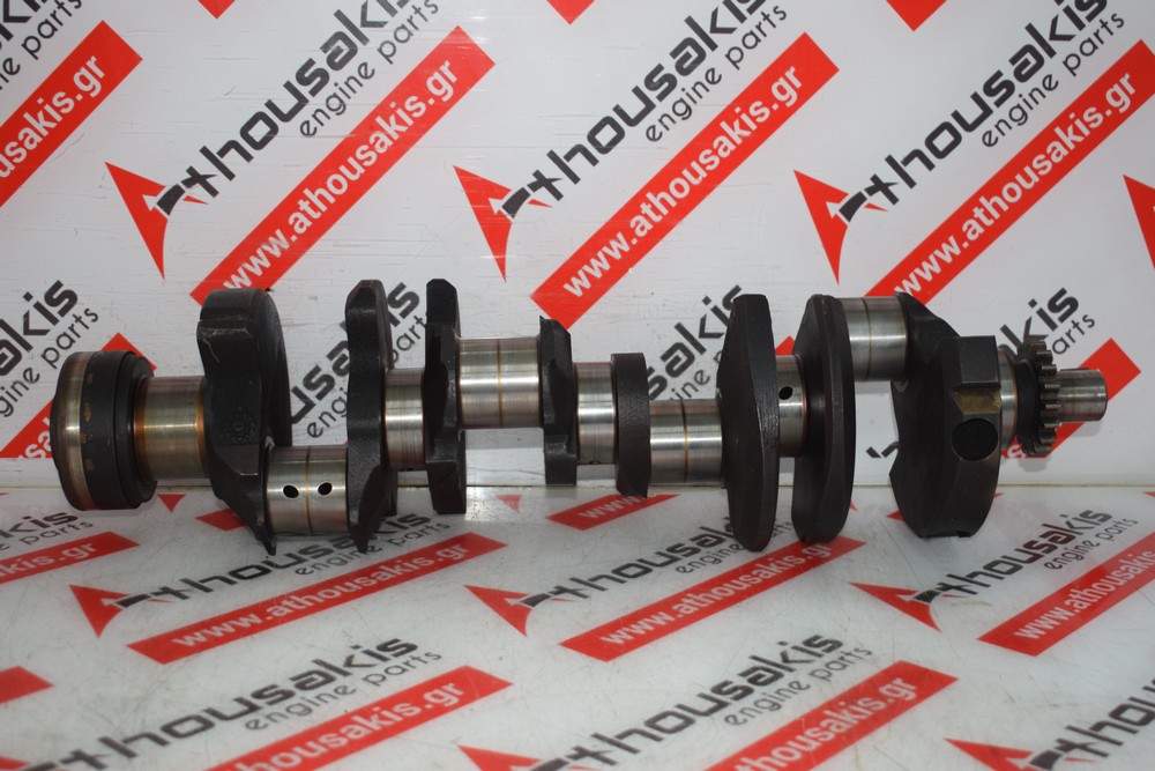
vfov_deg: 26.5
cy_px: 386
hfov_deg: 38.9
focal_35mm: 51
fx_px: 1636
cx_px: 578
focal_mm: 34
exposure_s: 1/100
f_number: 5
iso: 800
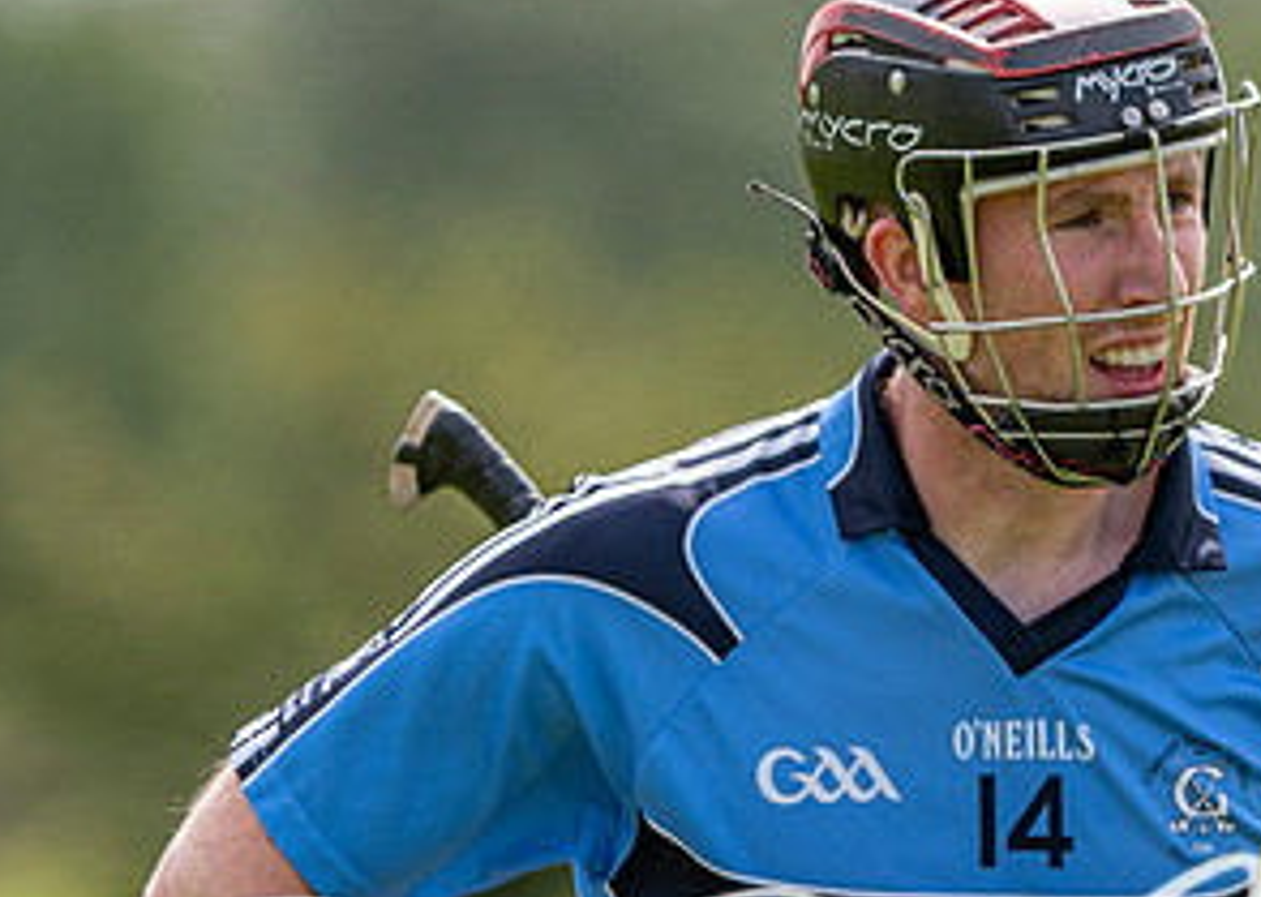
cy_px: 637
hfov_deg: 1.6
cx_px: 797
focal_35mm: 1268
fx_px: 45338
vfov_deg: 1.1
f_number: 2.8
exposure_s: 1/1600
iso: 100
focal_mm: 300
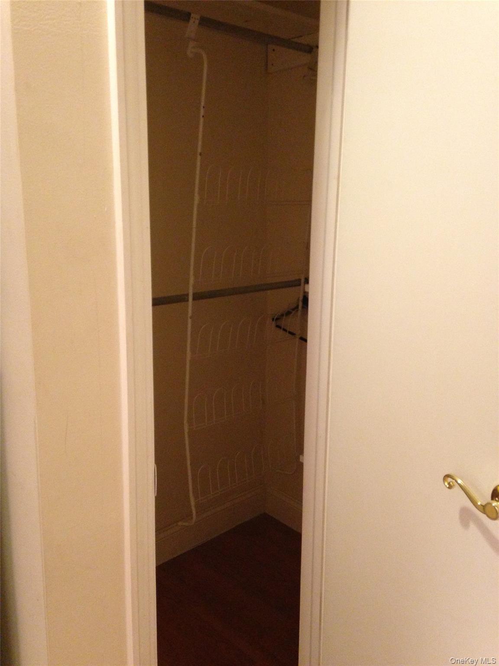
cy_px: 333
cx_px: 250
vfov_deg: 55.4
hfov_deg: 42.9
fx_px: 634
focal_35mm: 33
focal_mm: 4.13
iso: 400
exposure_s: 1/20
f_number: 2.4
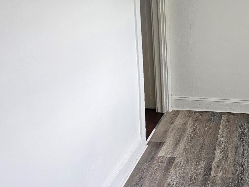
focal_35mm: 43
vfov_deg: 33.6
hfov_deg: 42.5
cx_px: 187
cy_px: 84
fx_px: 309
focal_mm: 6.3
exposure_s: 1/240
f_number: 1.7
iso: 320
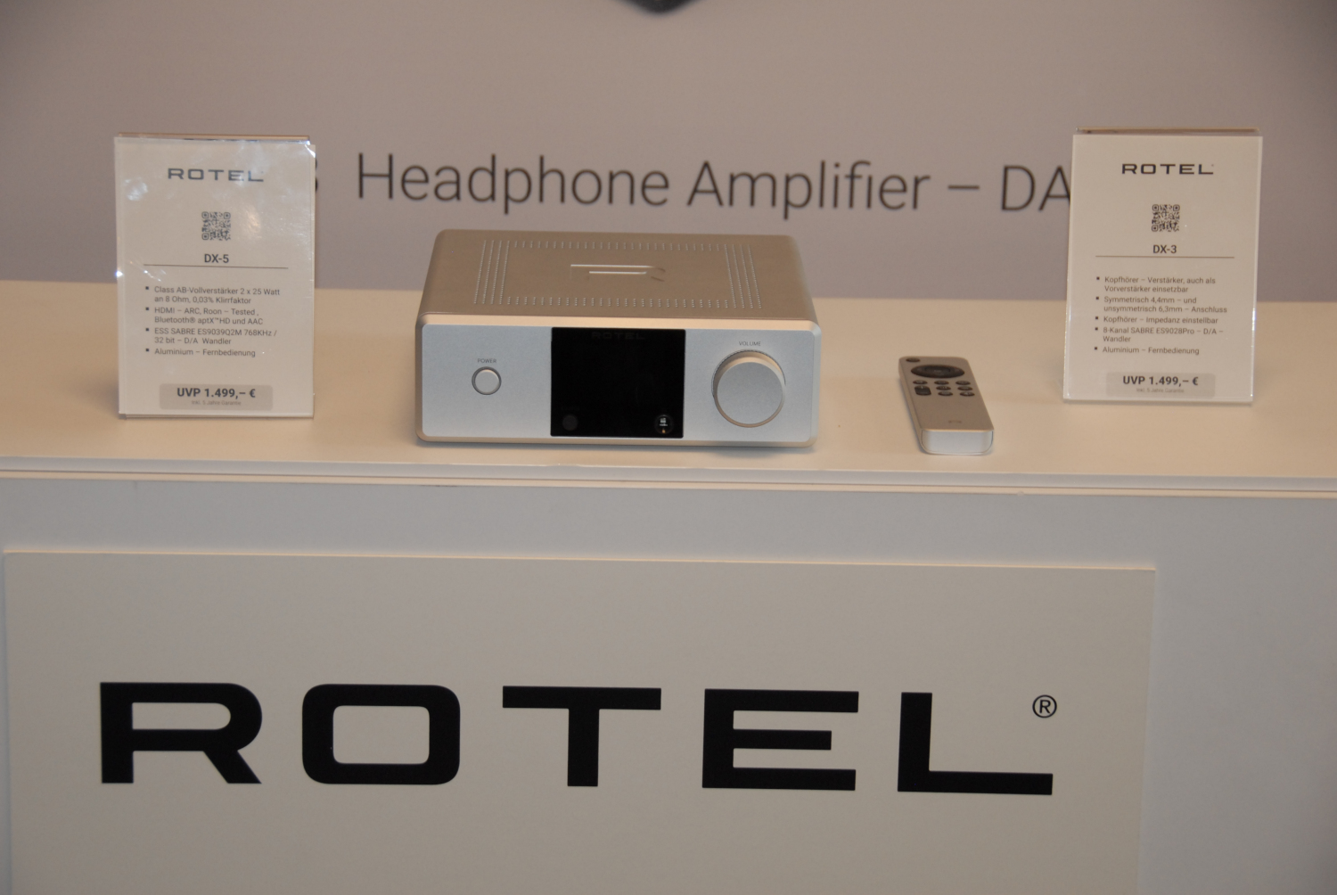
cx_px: 668
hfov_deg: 24.2
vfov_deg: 16.3
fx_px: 3123
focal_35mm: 84
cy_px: 448
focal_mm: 56
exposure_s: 1/60
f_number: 4.8
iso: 400
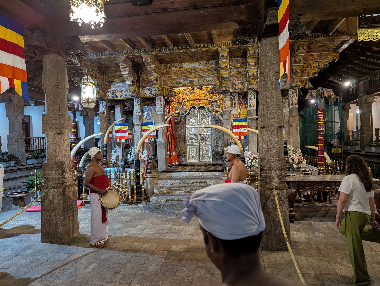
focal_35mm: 24
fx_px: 264
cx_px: 190
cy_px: 143
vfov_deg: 56.9
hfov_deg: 71.5
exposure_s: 1/50
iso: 676
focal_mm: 6.81
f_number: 1.85
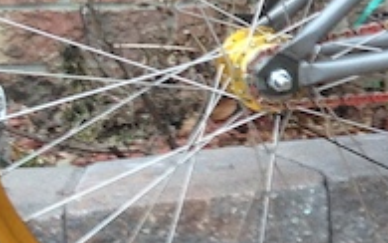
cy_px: -78
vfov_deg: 6.7
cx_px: 669
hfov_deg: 10.2
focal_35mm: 195
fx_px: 2063
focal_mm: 4.28
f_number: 2.4
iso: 80
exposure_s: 1/20
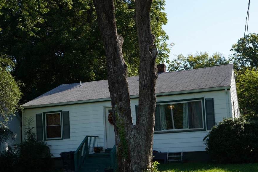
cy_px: 124
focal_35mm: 47
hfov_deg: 41.9
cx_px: 131
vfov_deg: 28.3
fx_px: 337
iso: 100
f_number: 4
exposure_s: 1/640
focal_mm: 32
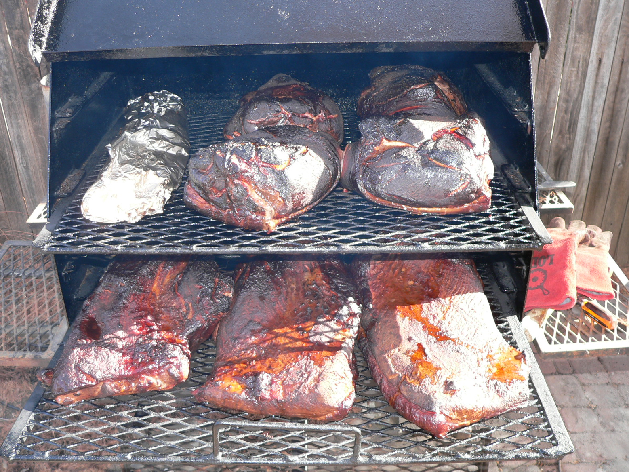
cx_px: 316
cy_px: 232
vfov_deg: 38.7
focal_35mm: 37
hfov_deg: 50.1
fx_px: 672
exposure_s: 1/60
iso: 80
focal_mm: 6
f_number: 2.8
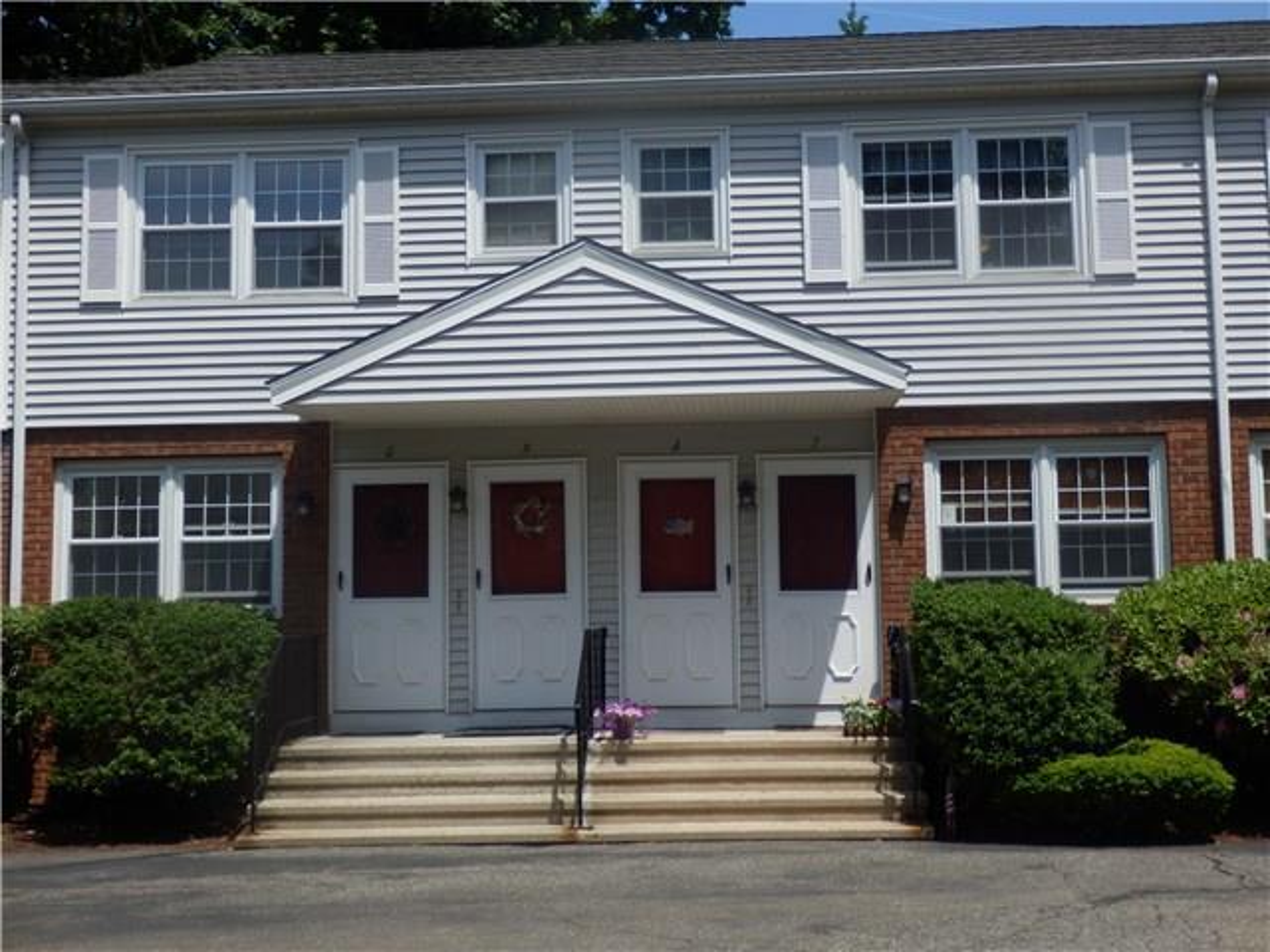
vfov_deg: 32.2
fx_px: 1651
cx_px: 635
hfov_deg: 42.1
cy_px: 476
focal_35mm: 45
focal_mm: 8
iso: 80
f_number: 3.8
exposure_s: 1/800
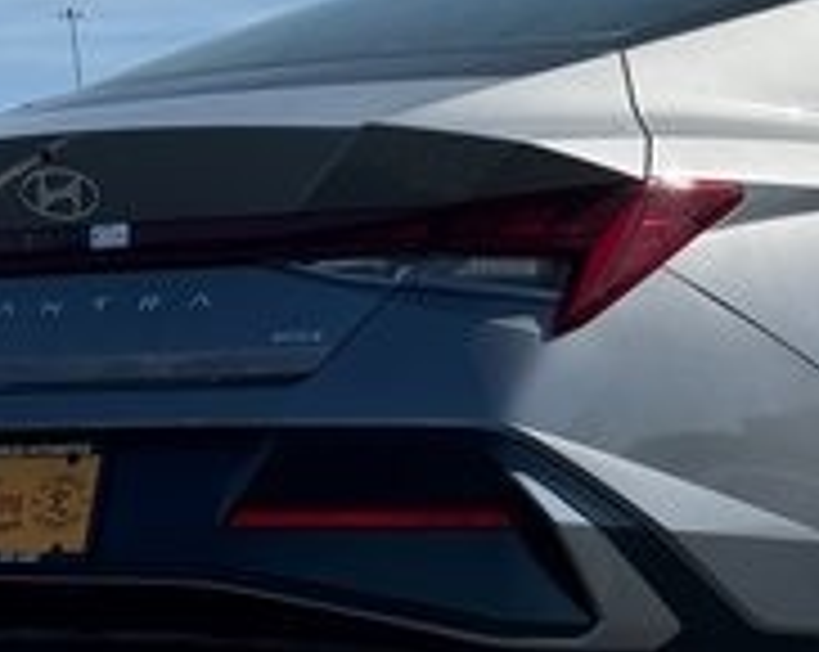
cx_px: 860
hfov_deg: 11.6
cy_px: 454
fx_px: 3993
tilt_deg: +0.8
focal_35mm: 165
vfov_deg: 9.3
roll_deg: +5.1
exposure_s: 1/4608
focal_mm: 6.76
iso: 64
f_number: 1.78
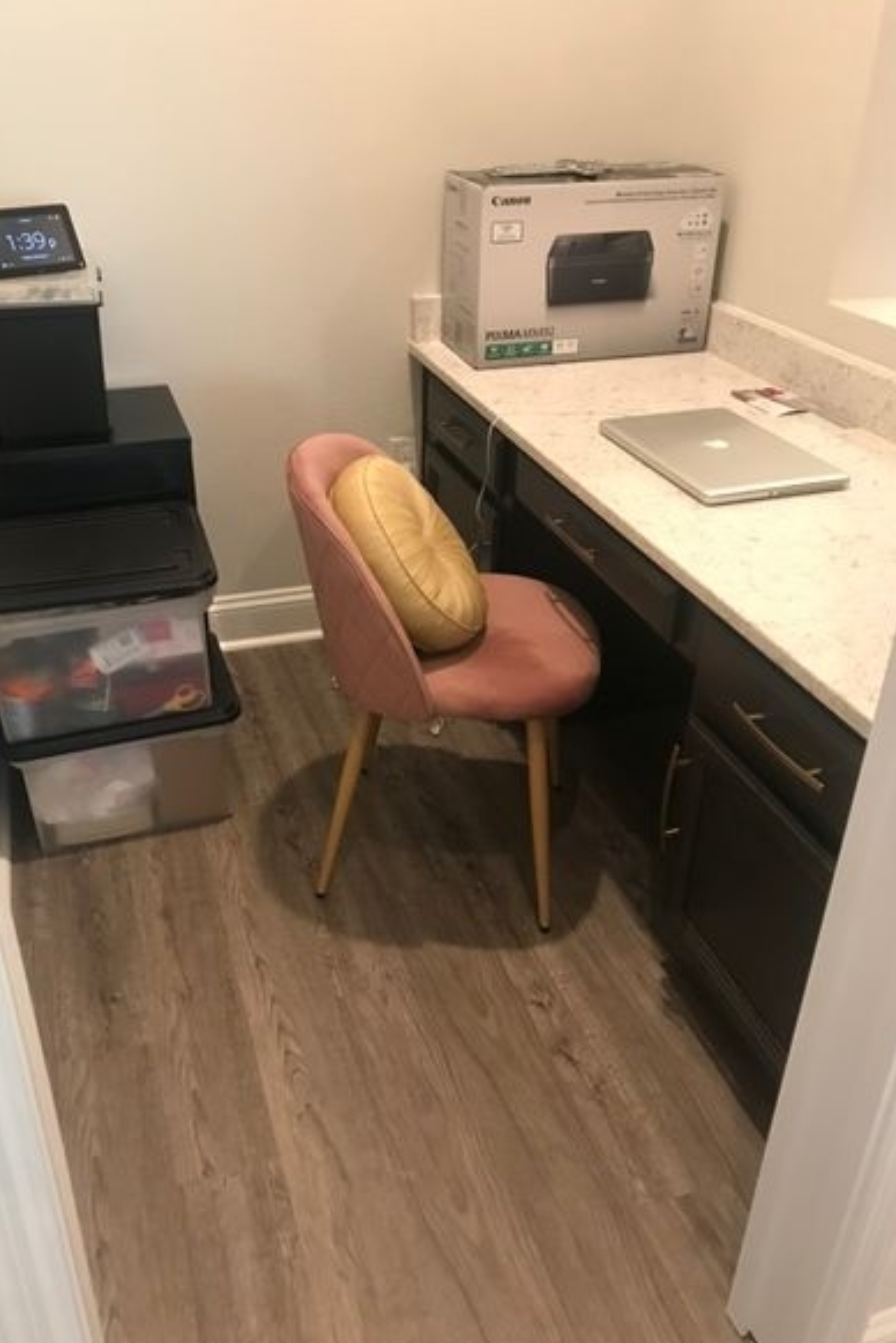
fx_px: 1120
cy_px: 685
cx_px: 388
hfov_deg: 43.5
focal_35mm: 30
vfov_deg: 61.9
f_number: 1.8
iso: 64
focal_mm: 3.99
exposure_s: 1/15
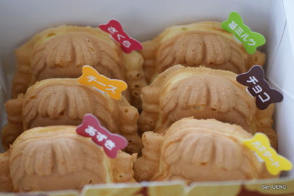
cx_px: 147
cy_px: 98
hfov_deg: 27.0
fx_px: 612
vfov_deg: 18.2
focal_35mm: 75
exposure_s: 1/50
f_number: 2.8
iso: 400
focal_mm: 50
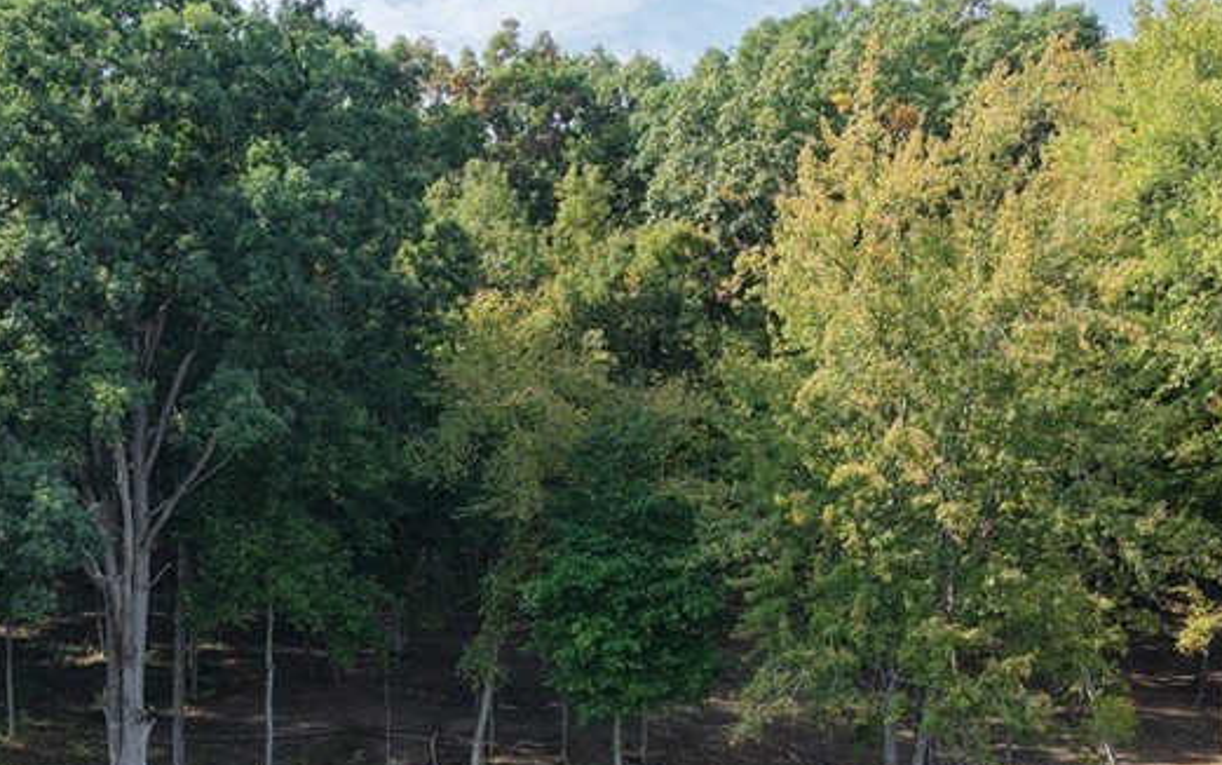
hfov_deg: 40.2
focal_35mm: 50
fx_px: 1666
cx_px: 516
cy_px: 744
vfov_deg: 24.8
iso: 100
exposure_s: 1/640
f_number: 1.8
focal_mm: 8.67
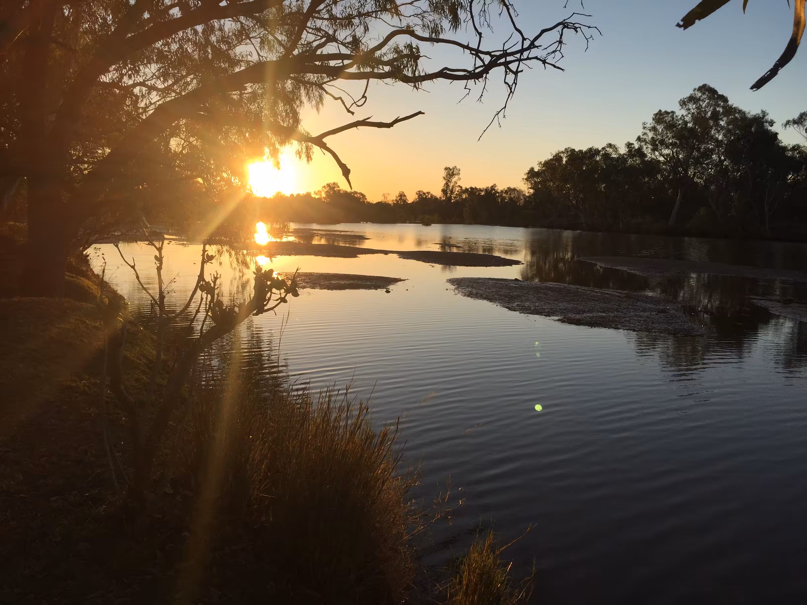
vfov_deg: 48.2
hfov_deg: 61.7
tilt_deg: -7.0
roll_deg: -2.7
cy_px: 302
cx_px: 404
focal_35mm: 29
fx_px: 676
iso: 32
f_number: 2.2
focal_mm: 4.15
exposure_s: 1/1522
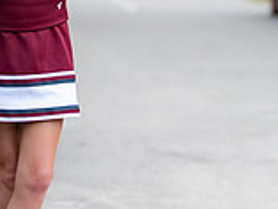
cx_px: 13
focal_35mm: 230
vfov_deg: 6.5
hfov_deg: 8.6
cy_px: 30
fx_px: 1849
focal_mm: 50
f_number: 1.2
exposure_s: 1/800
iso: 100
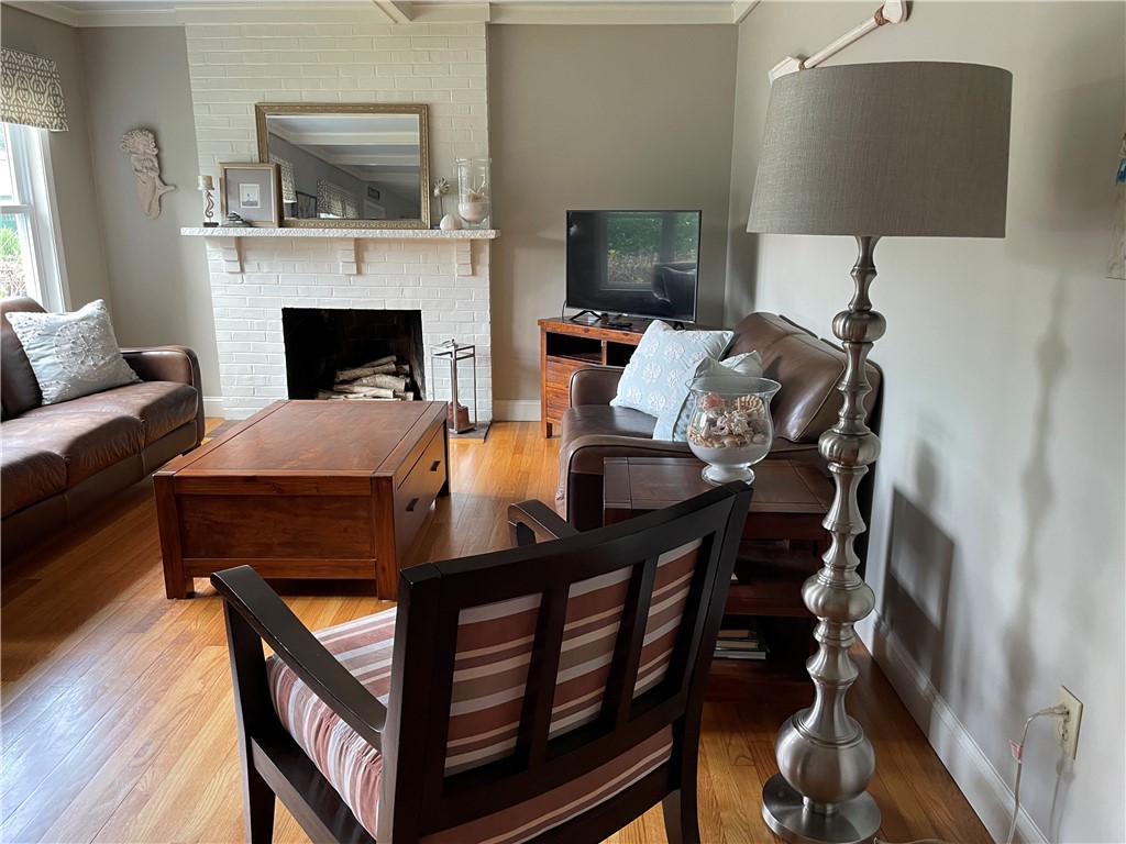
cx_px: 563
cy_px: 422
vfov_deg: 53.1
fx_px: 846
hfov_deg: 67.3
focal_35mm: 26
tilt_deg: -13.1
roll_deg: +0.8
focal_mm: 4.2
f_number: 1.6
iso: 125
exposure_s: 1/60
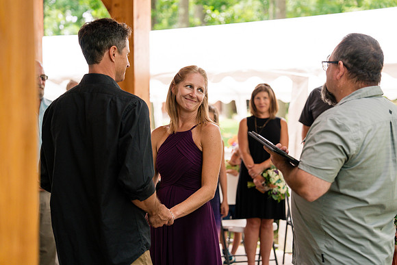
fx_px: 772
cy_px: 132
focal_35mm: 70
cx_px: 198
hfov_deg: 28.8
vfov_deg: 19.5
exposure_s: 1/1000
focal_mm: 70
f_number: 2.8
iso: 400
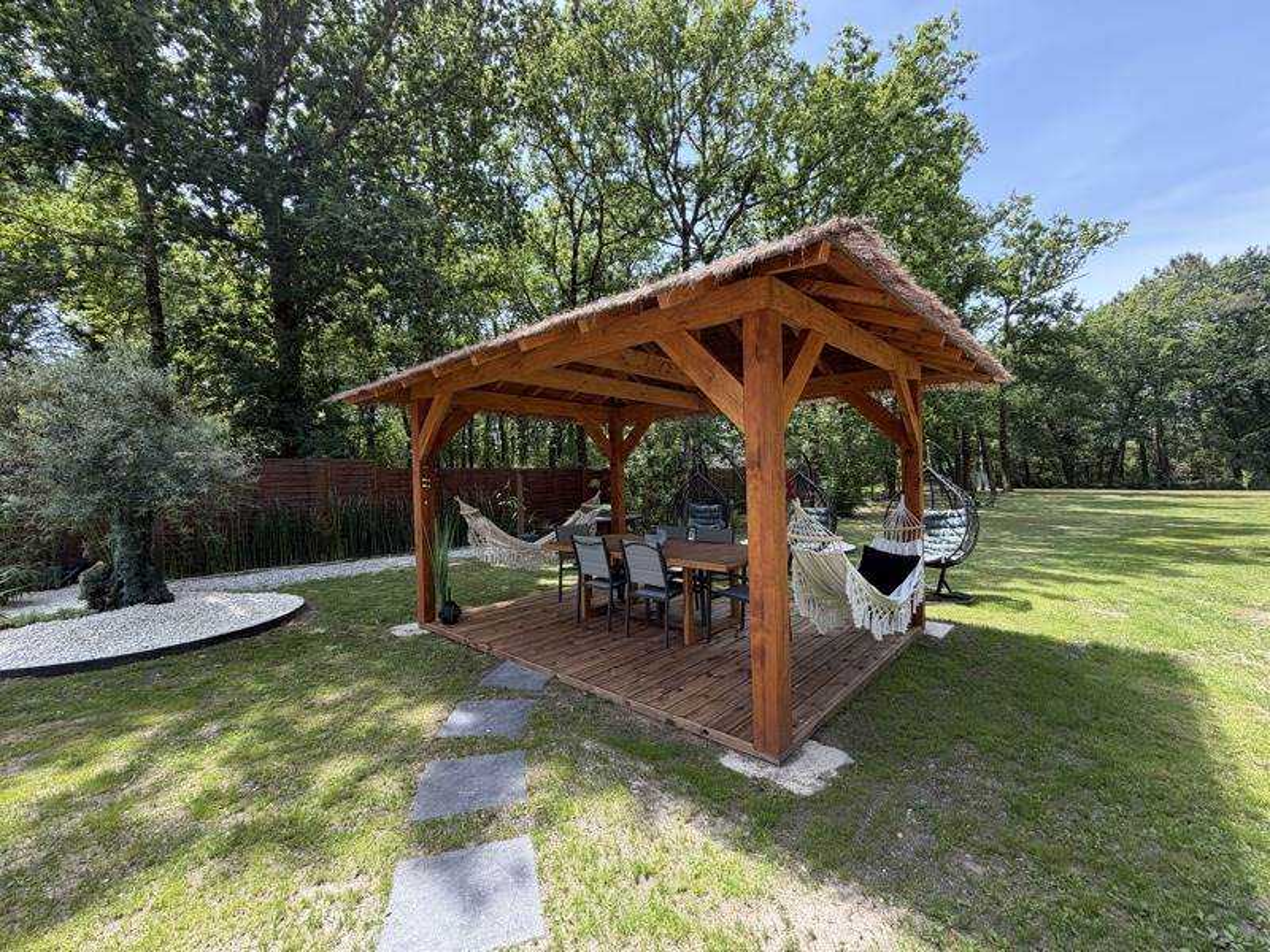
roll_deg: +1.8
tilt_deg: +1.4
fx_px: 514
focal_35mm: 14
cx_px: 635
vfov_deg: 85.7
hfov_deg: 102.1
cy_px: 476
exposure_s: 1/307
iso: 50
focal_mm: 2.22
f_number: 2.2
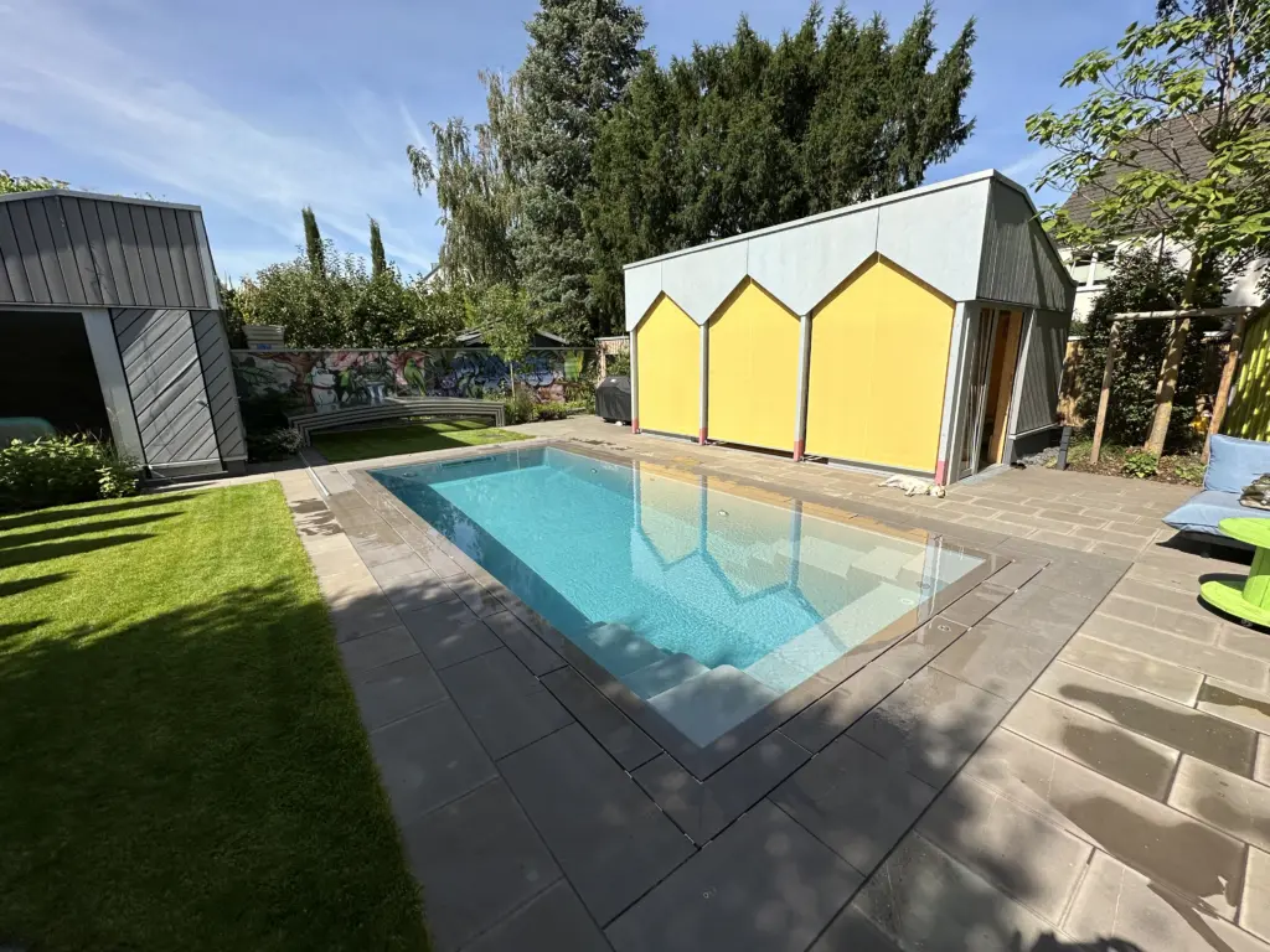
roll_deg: +1.0
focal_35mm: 14
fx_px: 514
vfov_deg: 85.7
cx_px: 635
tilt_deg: -12.5
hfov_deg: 102.1
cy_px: 476
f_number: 2.2
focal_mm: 2.22
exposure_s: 1/2959
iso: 50
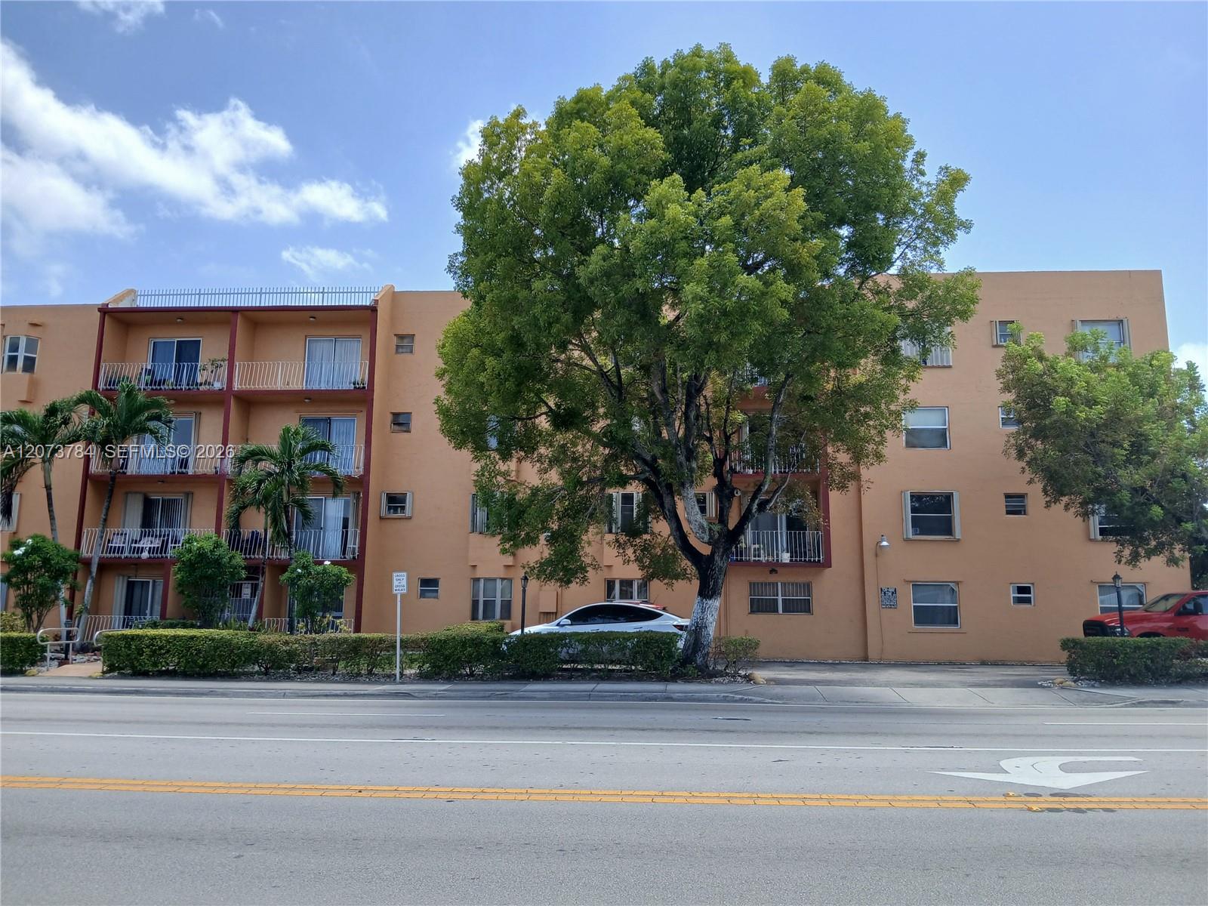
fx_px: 907
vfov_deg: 53.1
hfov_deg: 67.3
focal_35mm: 26
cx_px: 604
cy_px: 453
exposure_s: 1/378
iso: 20
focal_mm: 3.98
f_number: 1.8
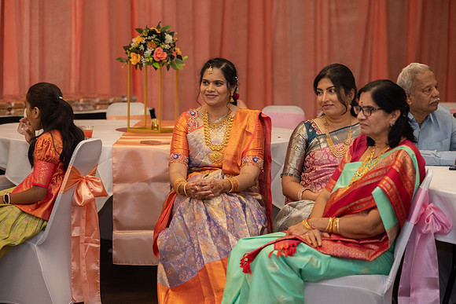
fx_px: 1566
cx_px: 228
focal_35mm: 124
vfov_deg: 11.1
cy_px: 152
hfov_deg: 16.6
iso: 1000
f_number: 3.5
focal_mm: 120
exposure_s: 1/160
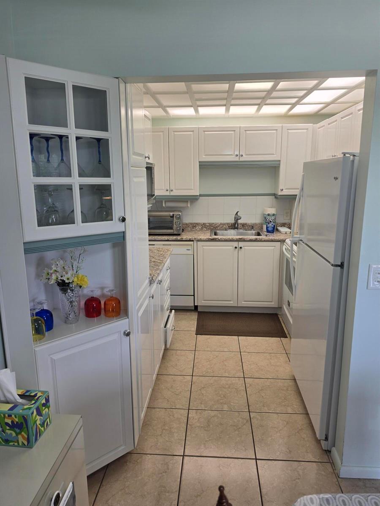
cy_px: 253
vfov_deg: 73.9
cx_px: 190
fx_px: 337
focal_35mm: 23
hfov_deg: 58.9
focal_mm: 6.5
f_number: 1.4
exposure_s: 1/120
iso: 20
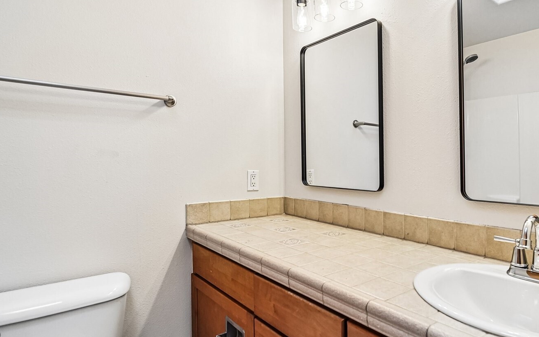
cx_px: 342
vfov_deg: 57.3
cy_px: 169
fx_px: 309
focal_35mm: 21
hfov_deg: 80.5
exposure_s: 1/125
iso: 1600
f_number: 5.6
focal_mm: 16
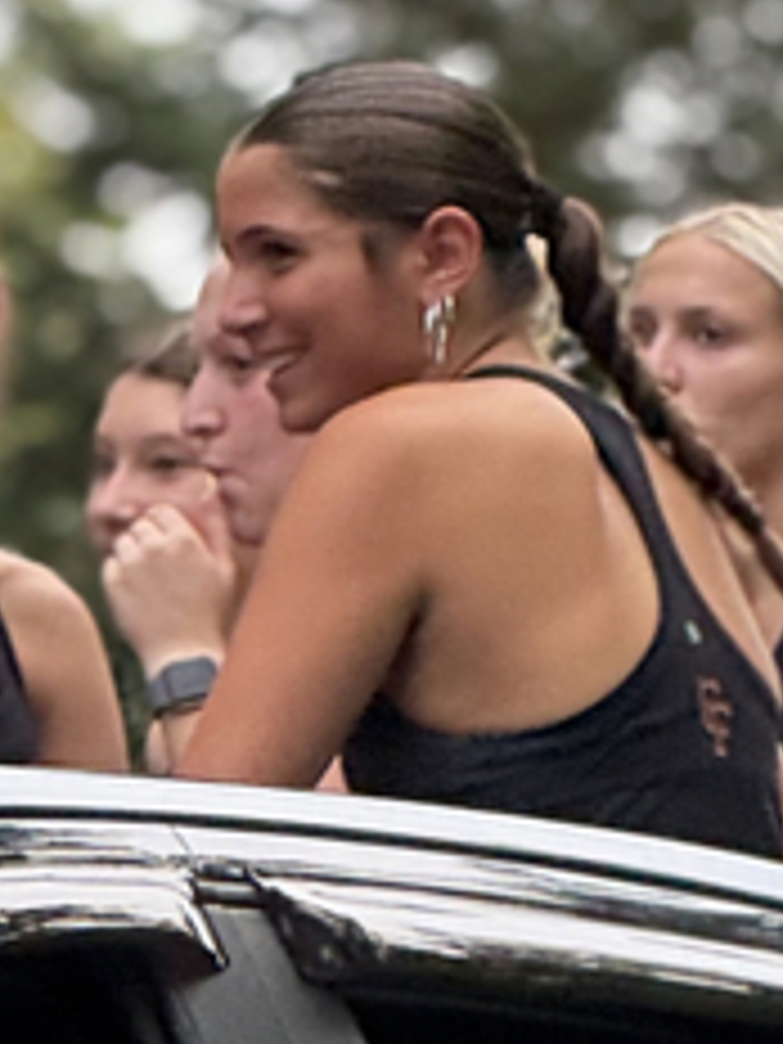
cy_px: 1053
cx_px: -45
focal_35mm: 529
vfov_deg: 3.7
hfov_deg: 2.8
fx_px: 15954
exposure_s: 1/112
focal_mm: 15.7
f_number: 2.8
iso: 64
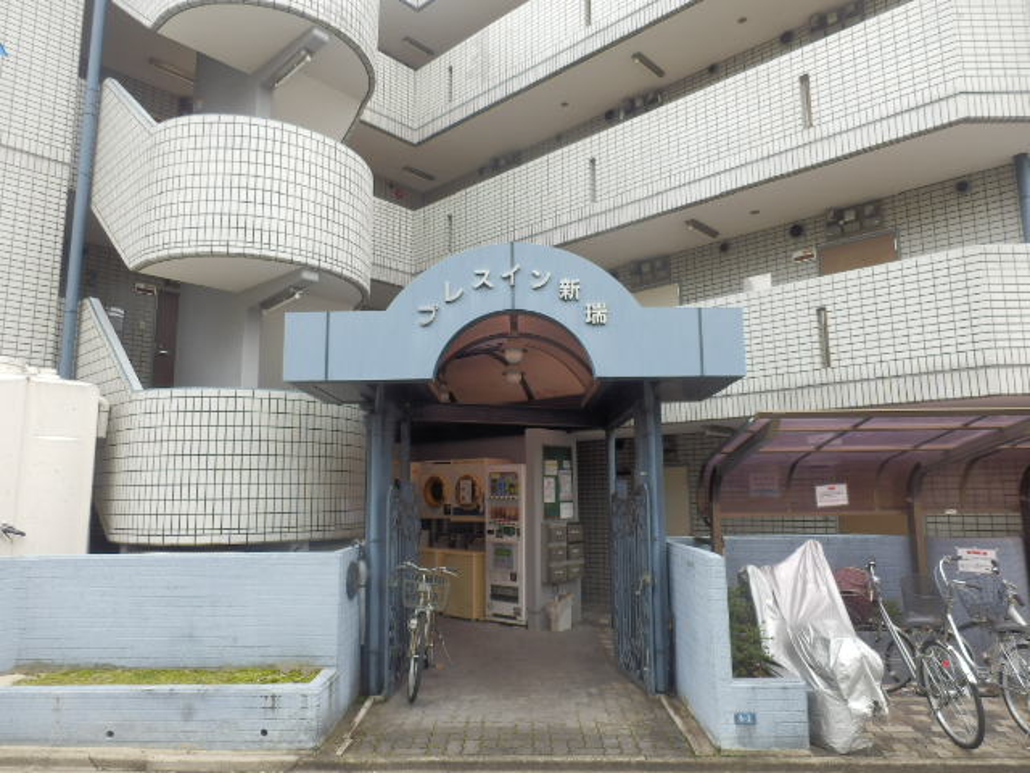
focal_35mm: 24
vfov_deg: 56.8
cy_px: 386
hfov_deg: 71.6
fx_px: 714
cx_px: 515
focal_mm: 4.2
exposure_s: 1/100
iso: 80
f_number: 3
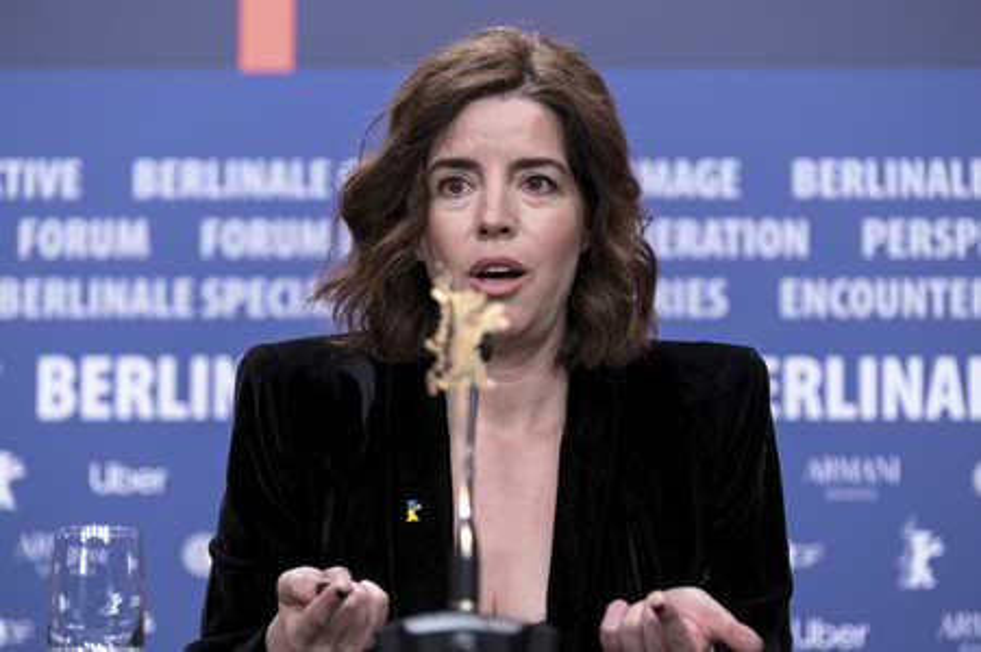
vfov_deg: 9.0
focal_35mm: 153
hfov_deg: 13.4
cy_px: 326
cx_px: 490
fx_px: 4166
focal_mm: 102.2
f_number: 2.8
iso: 1250
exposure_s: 1/200
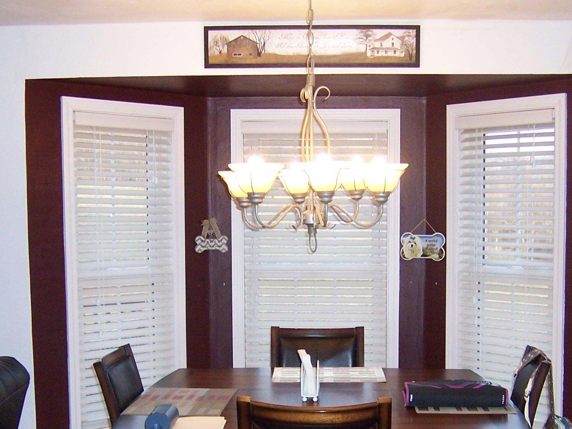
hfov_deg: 37.5
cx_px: 305
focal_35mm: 51
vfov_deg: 28.3
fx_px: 843
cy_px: 298
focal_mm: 5.5
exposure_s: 1/60
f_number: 2.8
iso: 140
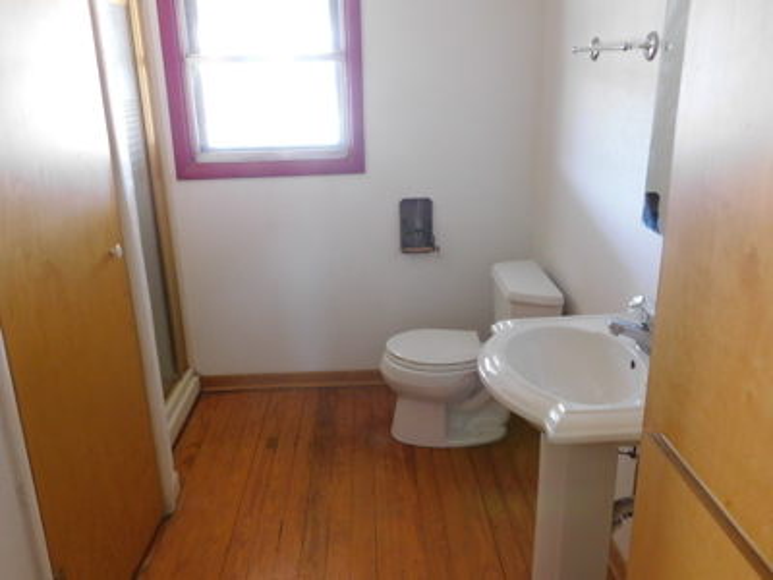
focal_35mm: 28
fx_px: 625
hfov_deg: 63.4
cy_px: 290
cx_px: 386
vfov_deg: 49.7
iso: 400
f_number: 3.2
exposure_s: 1/13
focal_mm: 4.9
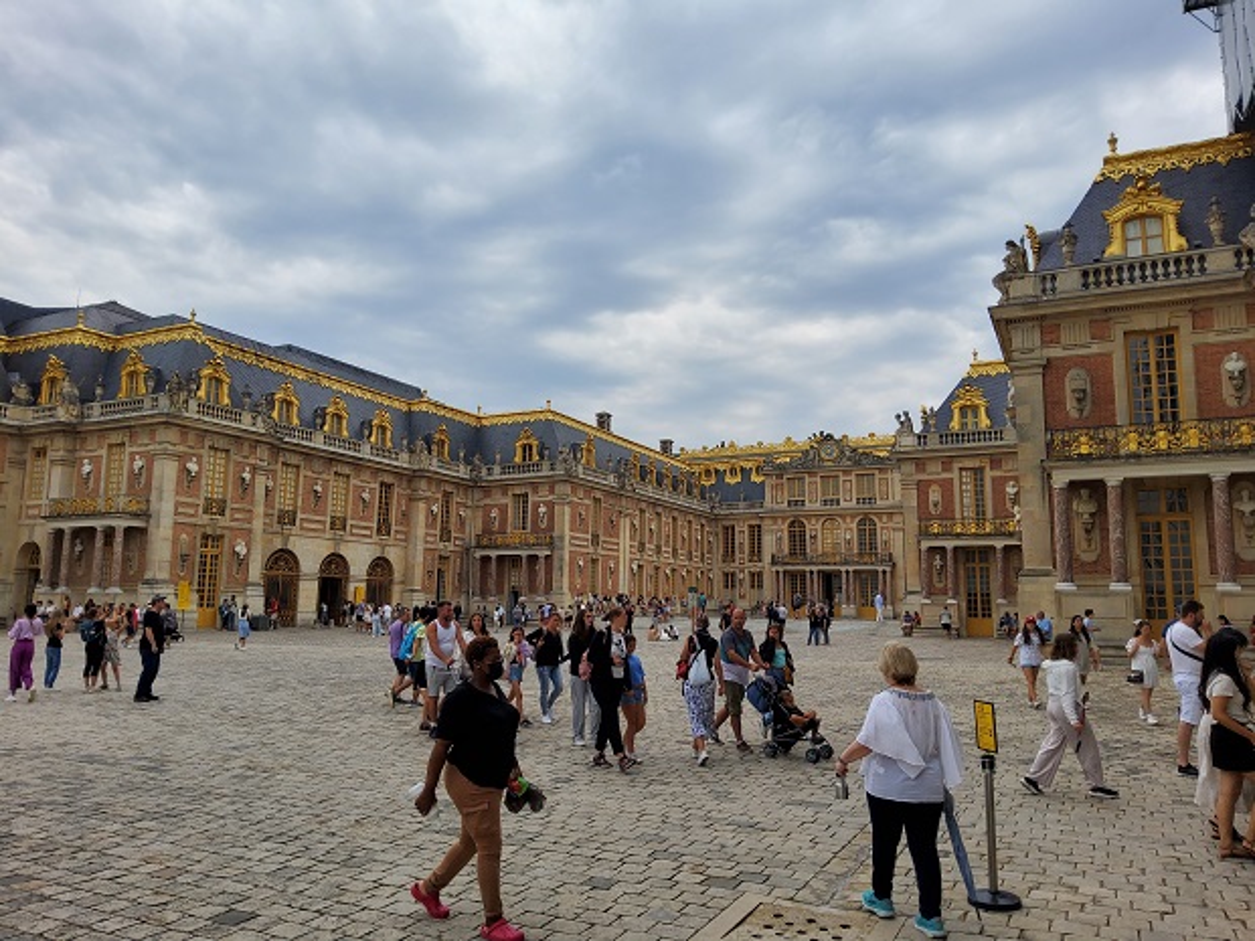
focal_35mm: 26
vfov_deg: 53.1
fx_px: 943
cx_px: 628
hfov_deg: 67.3
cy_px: 470
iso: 50
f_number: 2
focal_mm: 3.08
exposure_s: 1/929
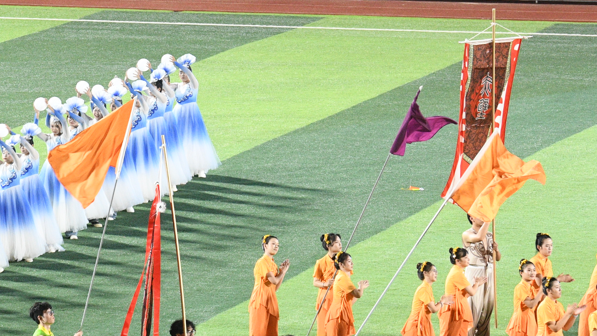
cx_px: -310
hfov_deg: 4.8
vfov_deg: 2.7
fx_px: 6997
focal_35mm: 442
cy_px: 155
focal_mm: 130
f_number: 5.6
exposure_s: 1/100
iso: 2000
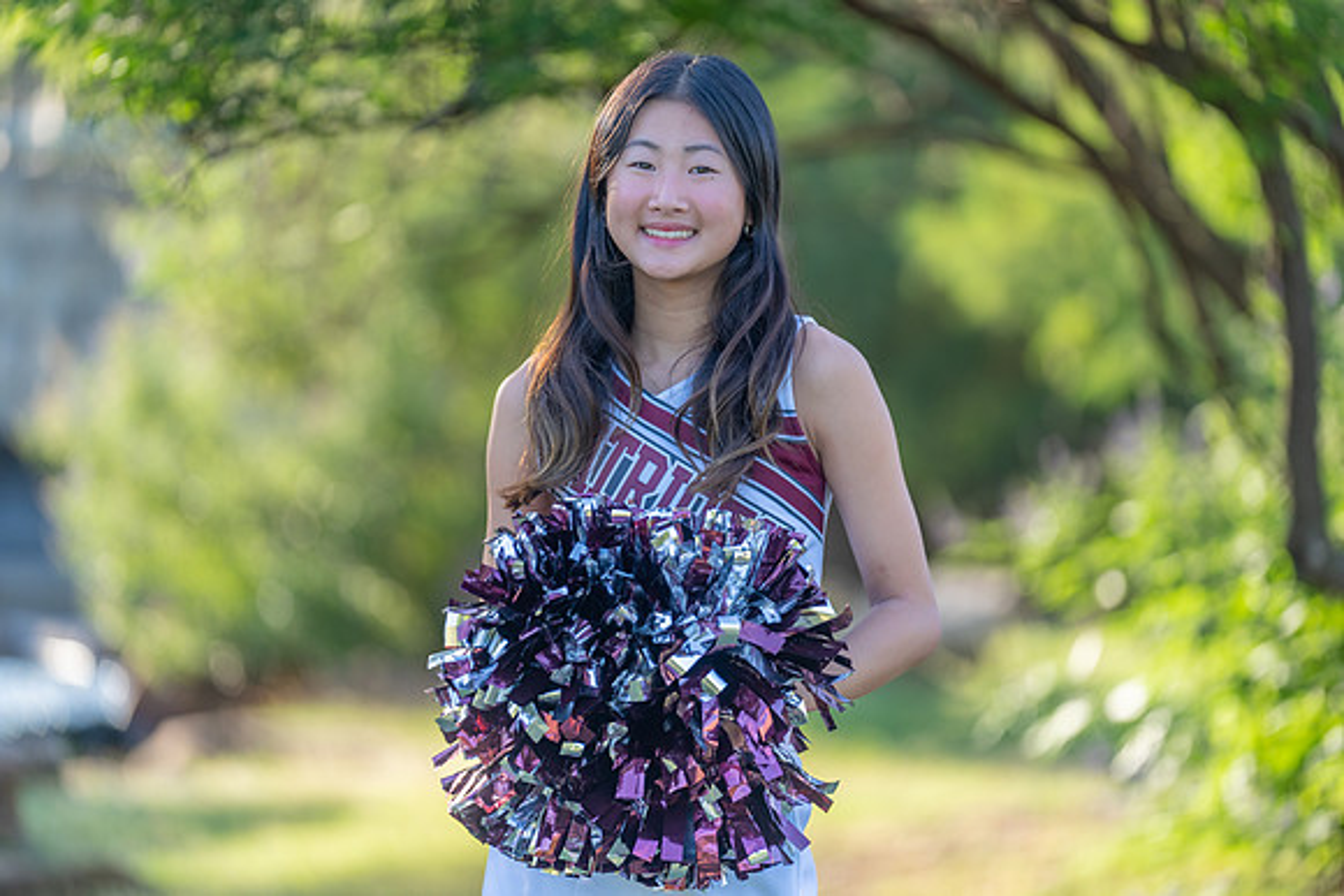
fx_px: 6385
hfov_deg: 12.0
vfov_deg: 8.0
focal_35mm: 171
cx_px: 672
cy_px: 448
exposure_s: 1/320
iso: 125
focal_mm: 171
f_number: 2.8
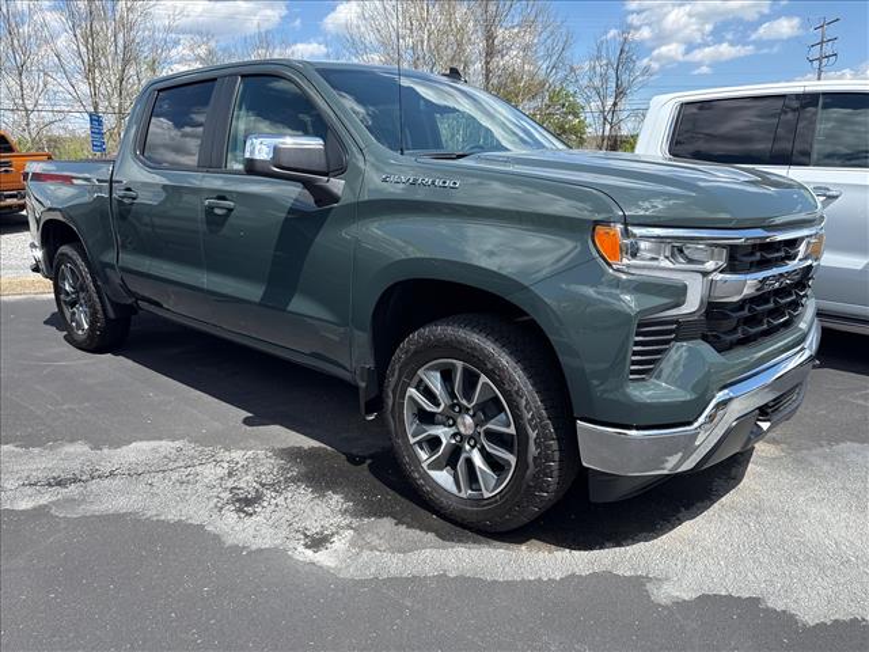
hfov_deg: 71.6
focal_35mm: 24
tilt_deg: -14.4
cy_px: 326
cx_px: 434
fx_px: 602
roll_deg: +0.1
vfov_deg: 56.8
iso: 80
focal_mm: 6.76
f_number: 1.78
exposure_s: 1/2525
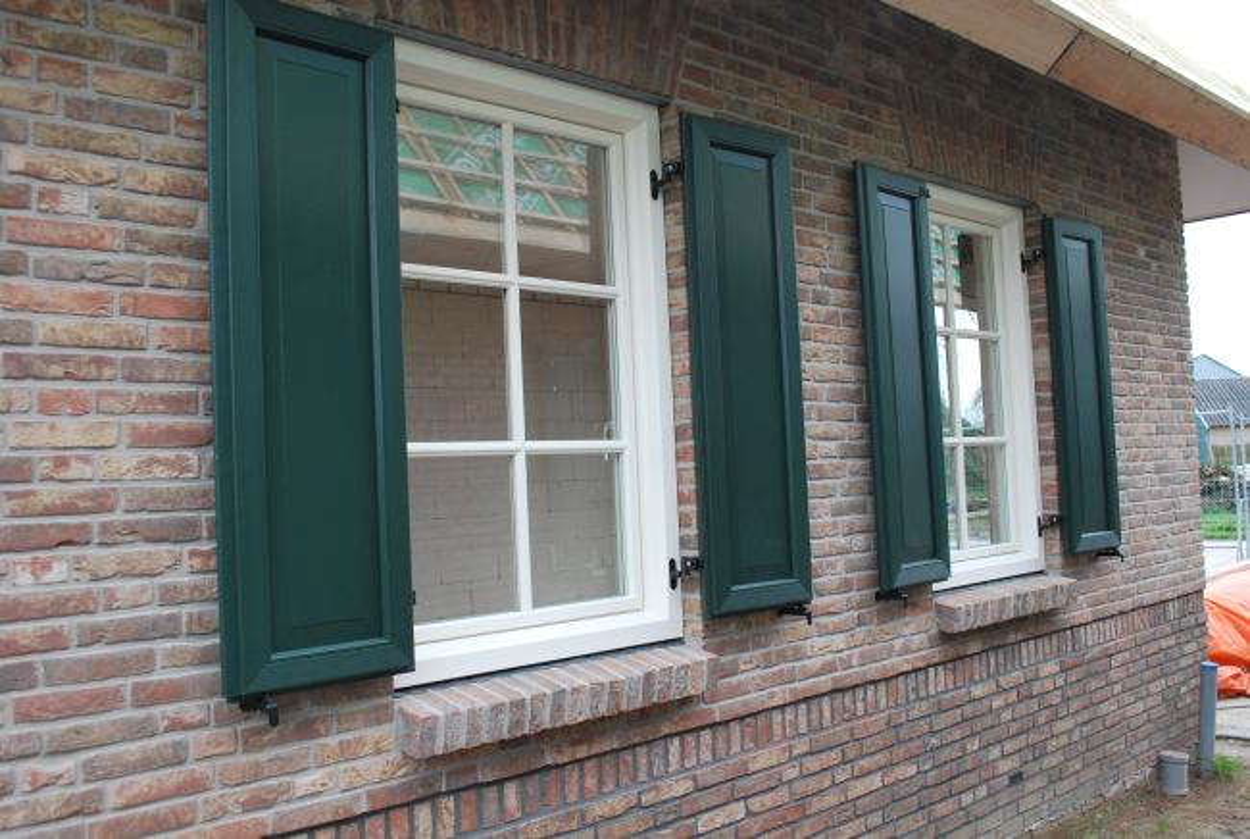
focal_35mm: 33
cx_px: 625
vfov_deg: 40.1
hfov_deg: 57.1
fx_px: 1148
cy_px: 420
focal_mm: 22
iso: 400
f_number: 6.3
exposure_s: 1/80
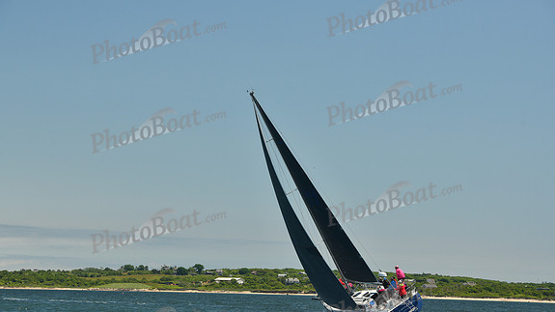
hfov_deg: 19.3
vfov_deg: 10.9
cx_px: 277
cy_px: 165
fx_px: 1633
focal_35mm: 111
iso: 320
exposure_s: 1/640
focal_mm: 105
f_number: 7.1
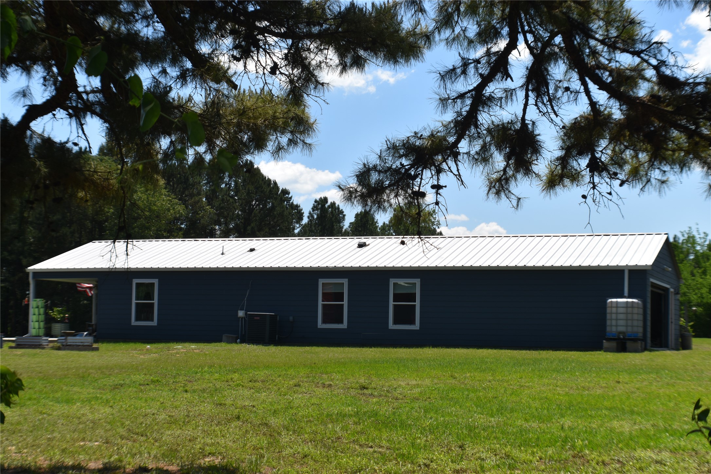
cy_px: 237
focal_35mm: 82
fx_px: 1629
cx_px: 356
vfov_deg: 16.6
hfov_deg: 24.6
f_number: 8
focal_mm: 55
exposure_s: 1/250
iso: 100
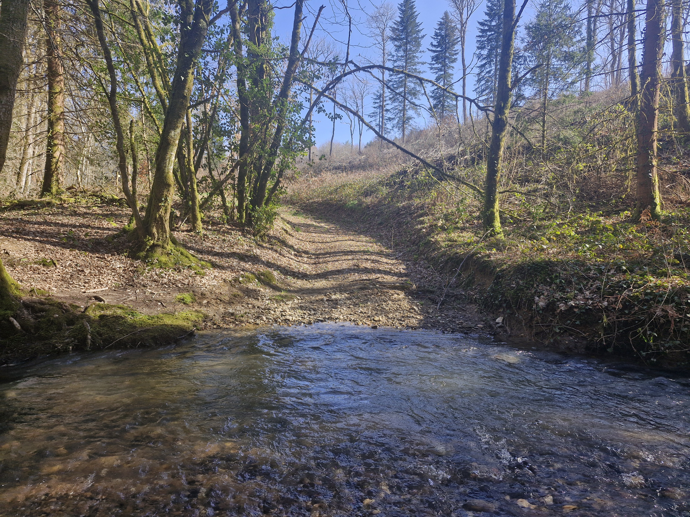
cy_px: 258
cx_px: 345
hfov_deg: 73.9
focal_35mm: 23
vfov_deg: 58.9
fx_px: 458
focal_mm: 5.54
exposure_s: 1/443
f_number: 1.8
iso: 50
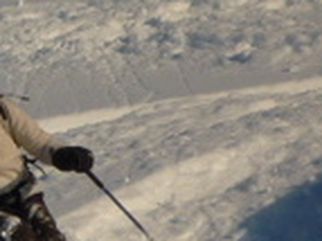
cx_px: -381
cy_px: 479
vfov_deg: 2.6
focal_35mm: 574
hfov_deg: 3.4
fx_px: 5335
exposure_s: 1/800
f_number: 6.3
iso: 100
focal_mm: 17.6
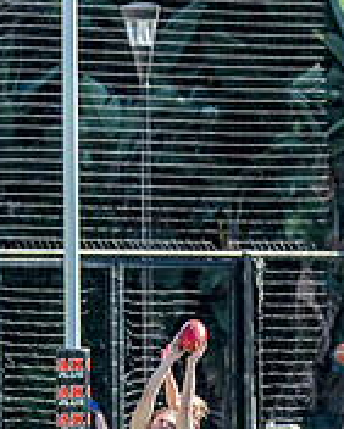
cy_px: 435
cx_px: 144
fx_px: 10338
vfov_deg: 2.4
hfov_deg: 1.9
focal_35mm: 813
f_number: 7.1
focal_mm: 250
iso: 800
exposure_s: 1/1600
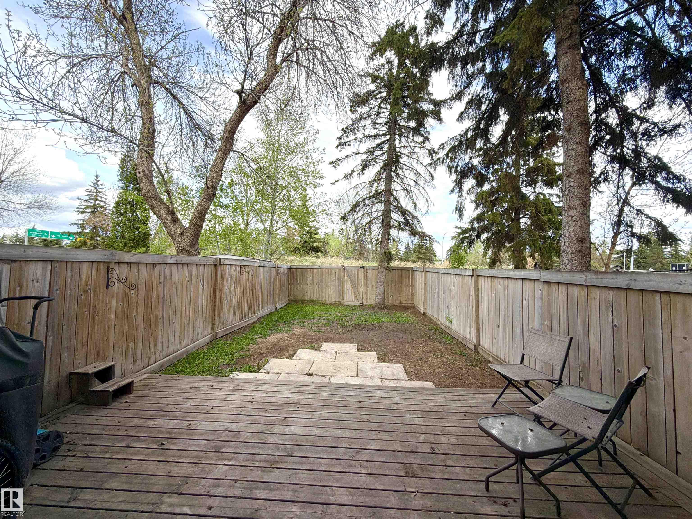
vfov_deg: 85.7
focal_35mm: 14
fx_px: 280
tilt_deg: +0.8
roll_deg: -0.1
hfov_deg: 102.1
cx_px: 346
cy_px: 260
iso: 50
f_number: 2.2
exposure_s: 1/502
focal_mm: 2.22
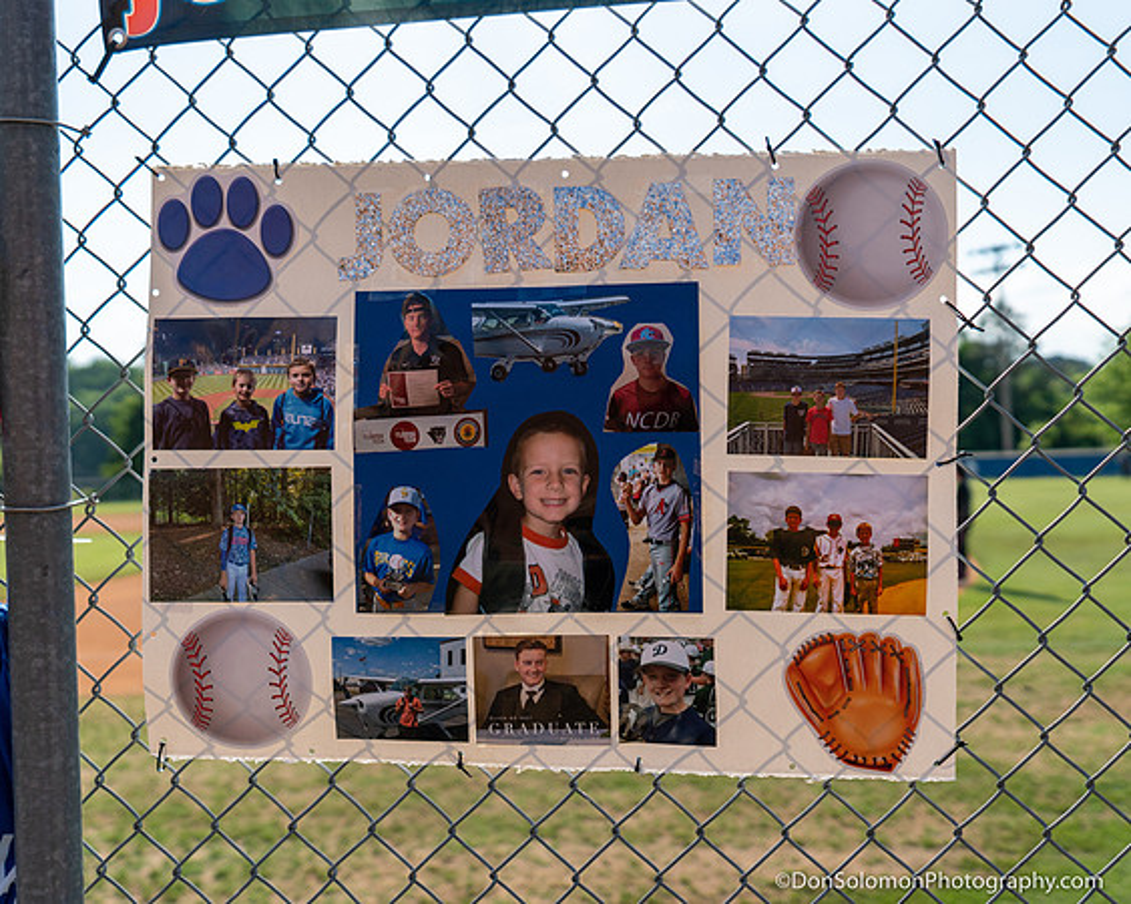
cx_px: 566
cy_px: 452
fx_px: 1319
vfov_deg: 37.8
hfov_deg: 46.4
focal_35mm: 39
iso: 400
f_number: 2.8
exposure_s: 1/8000
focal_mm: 35
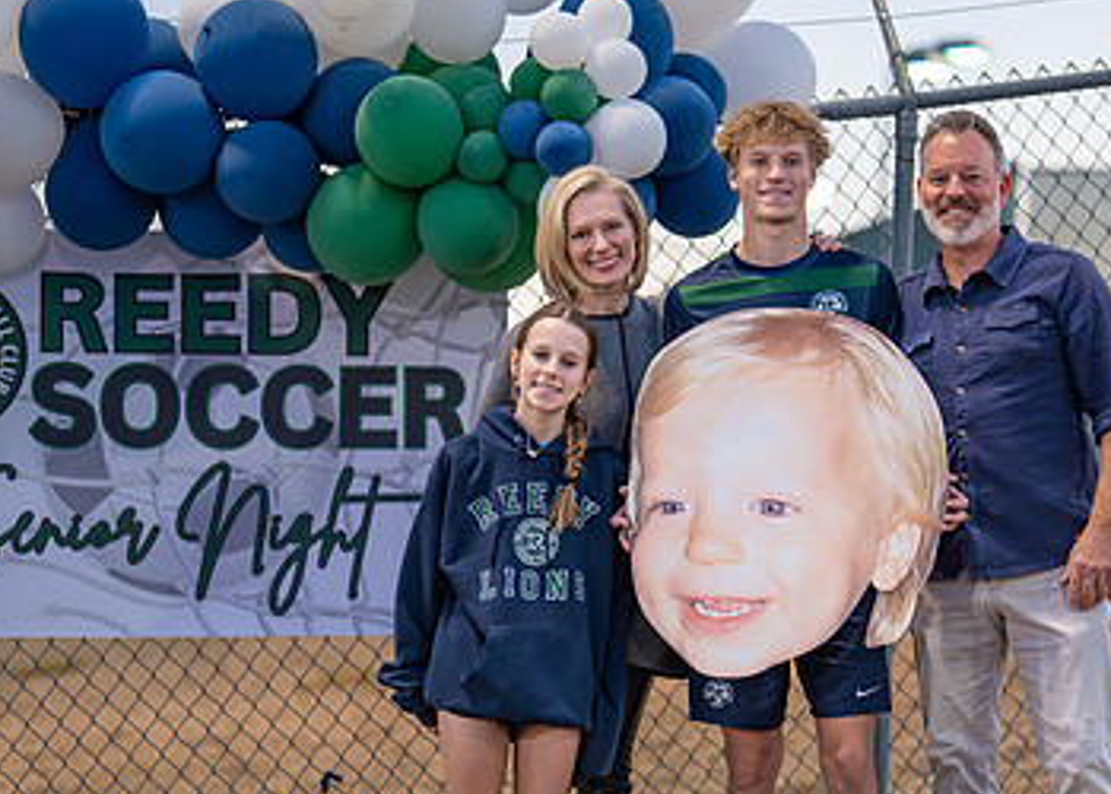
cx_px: 725
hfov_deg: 20.7
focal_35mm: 96
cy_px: 524
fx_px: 3029
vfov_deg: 14.9
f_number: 1.2
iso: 1600
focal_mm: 50
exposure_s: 1/400
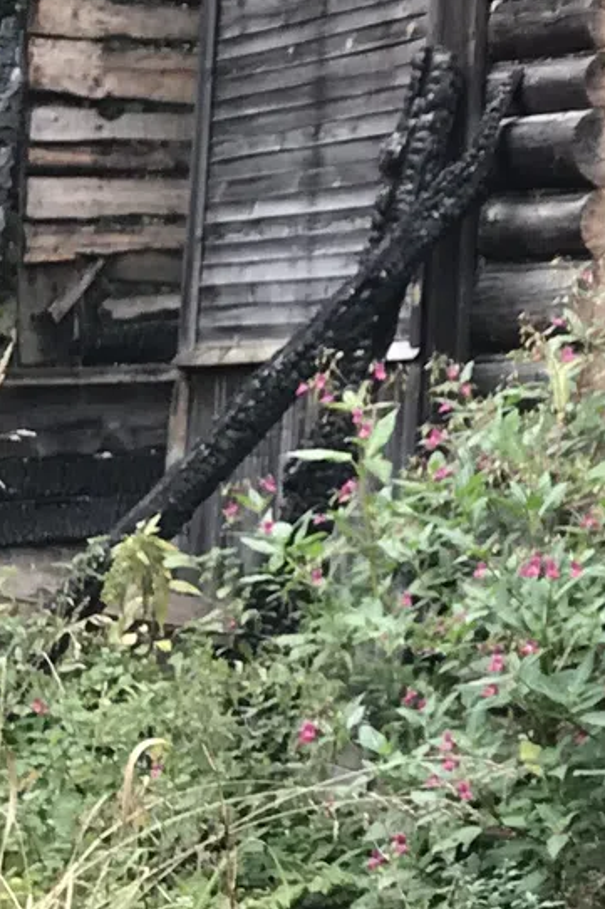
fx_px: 3254
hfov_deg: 9.0
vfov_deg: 15.6
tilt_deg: +7.8
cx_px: 1679
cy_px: -34
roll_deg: +0.7
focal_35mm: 129
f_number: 1.8
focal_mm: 3.99
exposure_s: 1/104
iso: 20
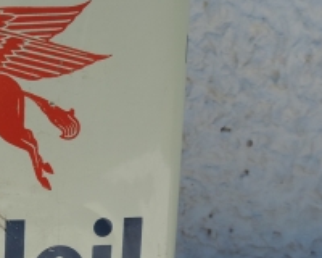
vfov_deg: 17.4
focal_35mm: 88
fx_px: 839
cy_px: 169
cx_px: -52
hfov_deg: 20.5
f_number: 3.1
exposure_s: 1/1000
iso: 80
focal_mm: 5.3
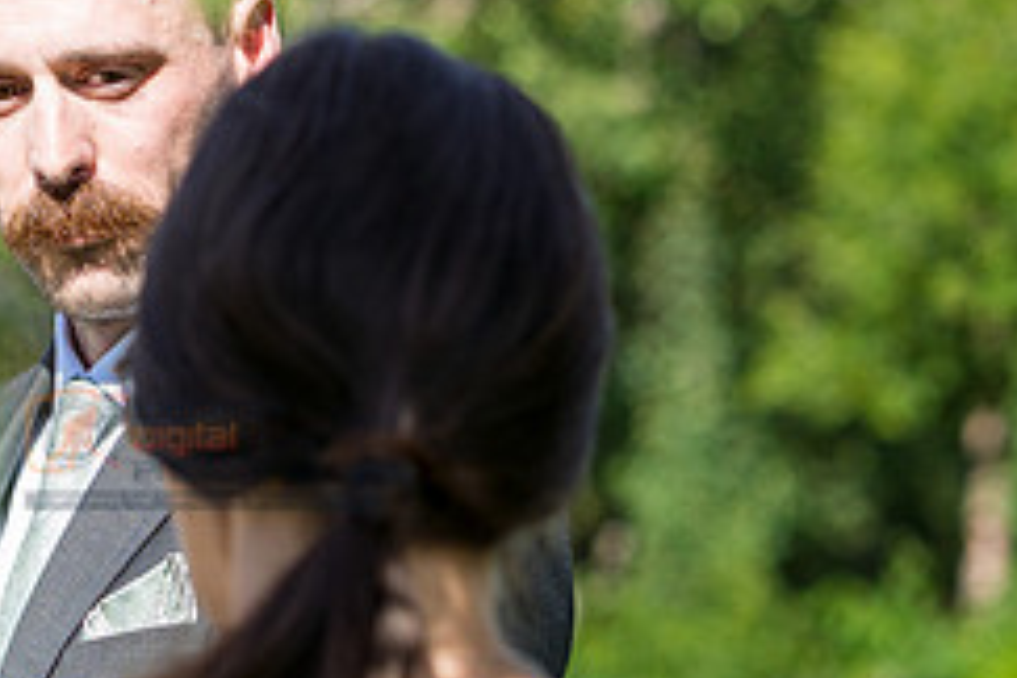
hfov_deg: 10.1
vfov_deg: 6.8
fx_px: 5734
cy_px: 446
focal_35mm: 203
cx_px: 205
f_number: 3.5
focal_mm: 85
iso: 250
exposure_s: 1/1600
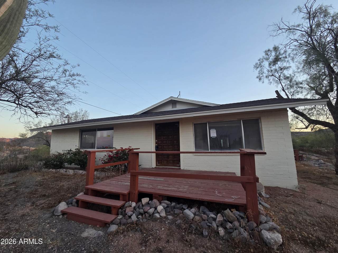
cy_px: 126
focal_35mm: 13
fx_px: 127
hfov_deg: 106.2
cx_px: 169
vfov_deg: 89.9
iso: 160
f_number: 2.2
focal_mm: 2.2
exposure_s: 1/359
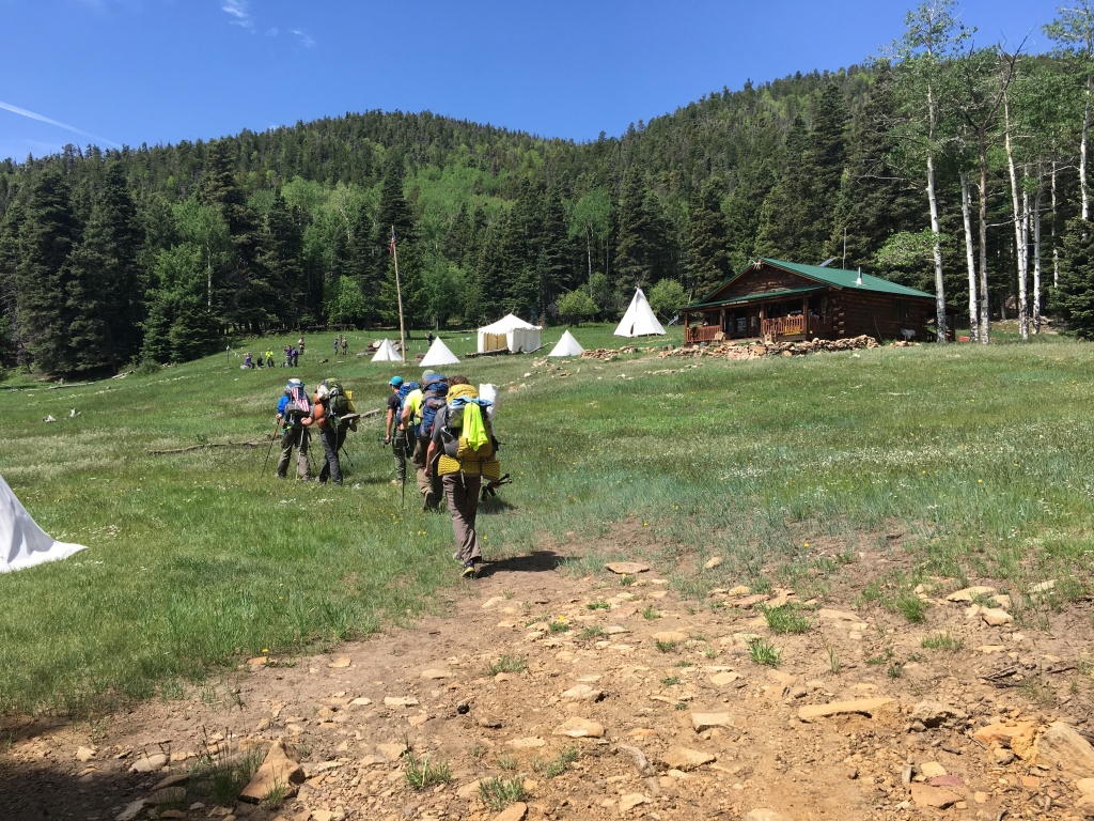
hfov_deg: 61.7
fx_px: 917
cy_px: 410
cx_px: 547
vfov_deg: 48.2
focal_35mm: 29
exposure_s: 1/855
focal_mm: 4.15
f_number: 2.2
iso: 25
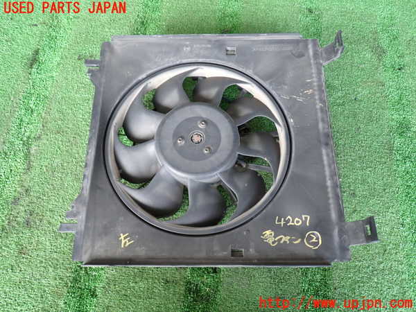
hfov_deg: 63.4
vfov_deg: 49.7
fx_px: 336
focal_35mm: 28
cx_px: 208
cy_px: 156
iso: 200
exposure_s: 1/40
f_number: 2.2
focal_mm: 5.05
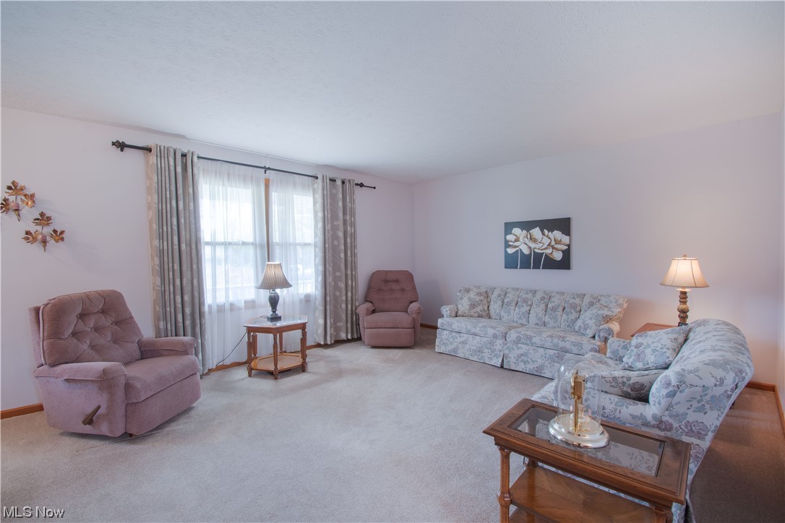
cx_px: 392
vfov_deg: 77.3
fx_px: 327
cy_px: 262
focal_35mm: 15
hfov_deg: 100.4
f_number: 14
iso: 400
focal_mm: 10
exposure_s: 4
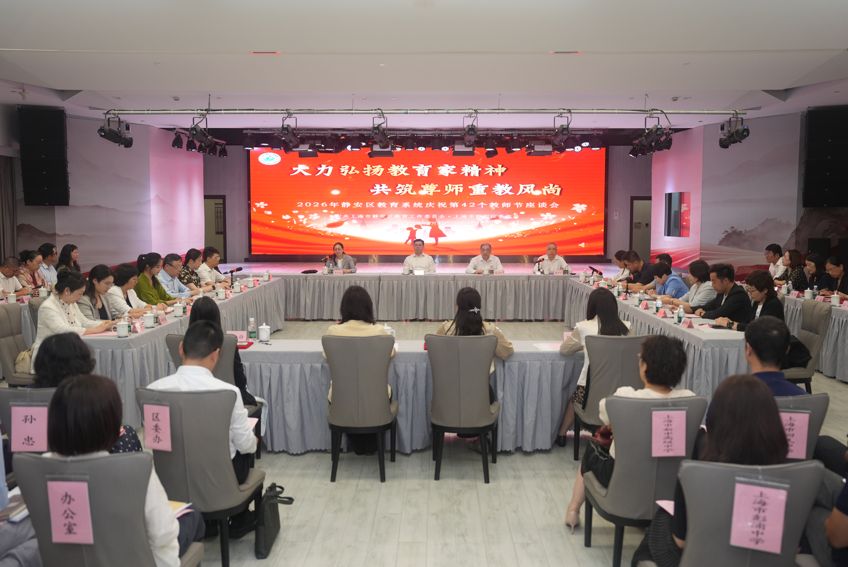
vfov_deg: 40.0
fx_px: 778
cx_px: 424
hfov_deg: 57.2
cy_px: 284
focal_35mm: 33
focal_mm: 33
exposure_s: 1/320
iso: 800
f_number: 2.8
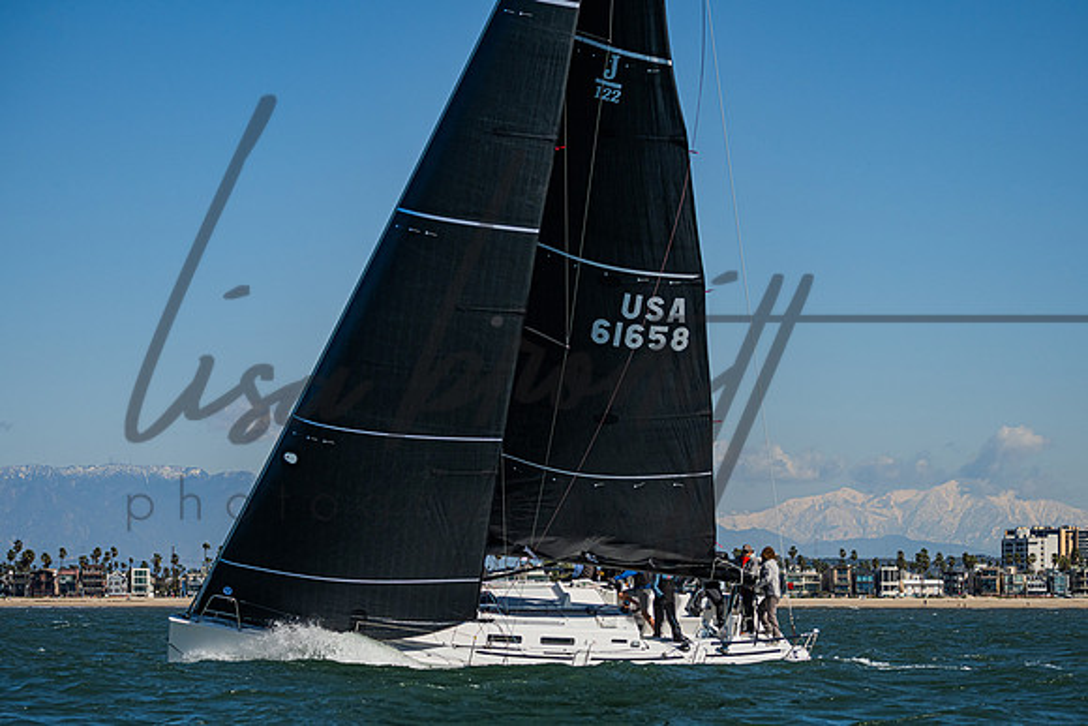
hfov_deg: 15.6
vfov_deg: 10.4
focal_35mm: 132
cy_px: 405
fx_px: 3980
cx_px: 568
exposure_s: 1/6400
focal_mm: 115
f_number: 5.6
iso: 400
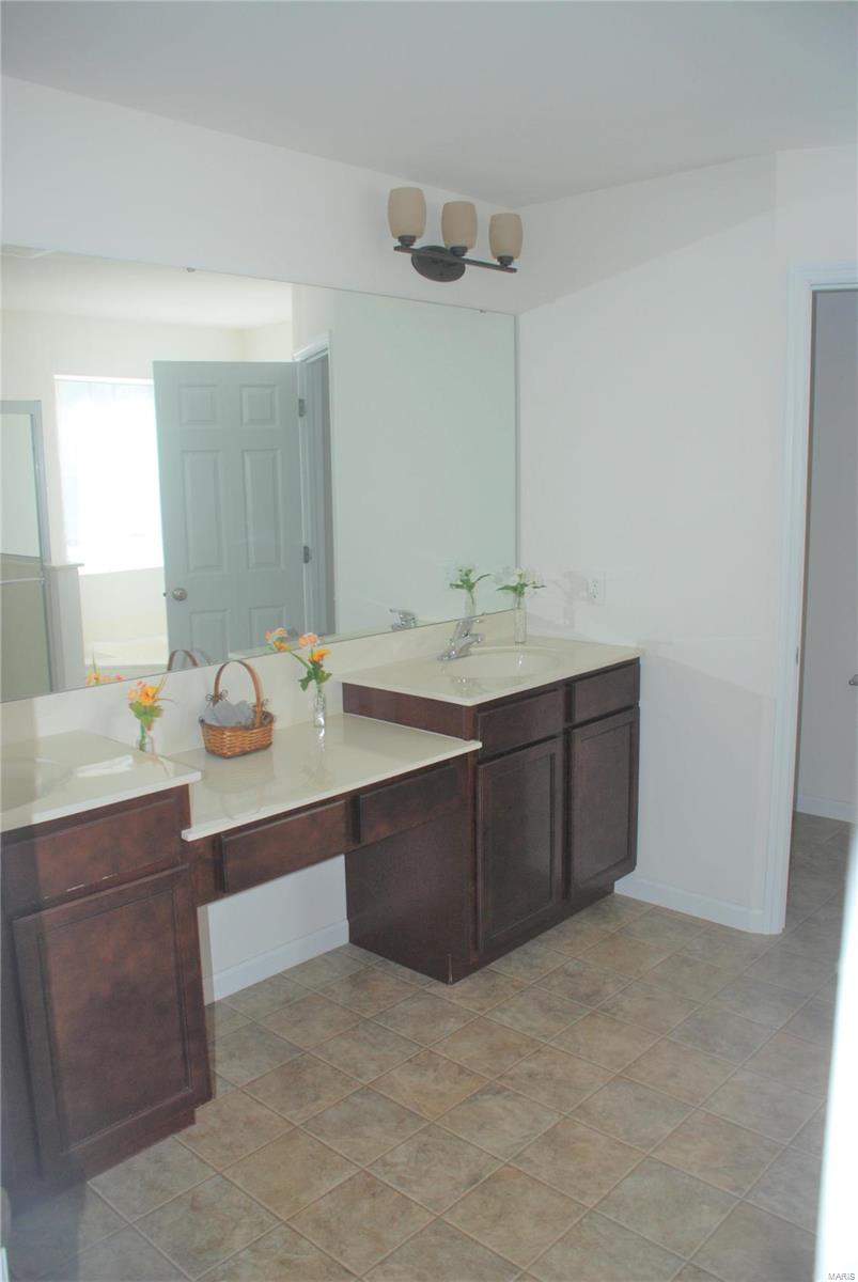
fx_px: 1070
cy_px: 641
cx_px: 429
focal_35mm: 30
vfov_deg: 61.9
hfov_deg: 43.7
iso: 200
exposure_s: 1/60
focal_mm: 20
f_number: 3.8
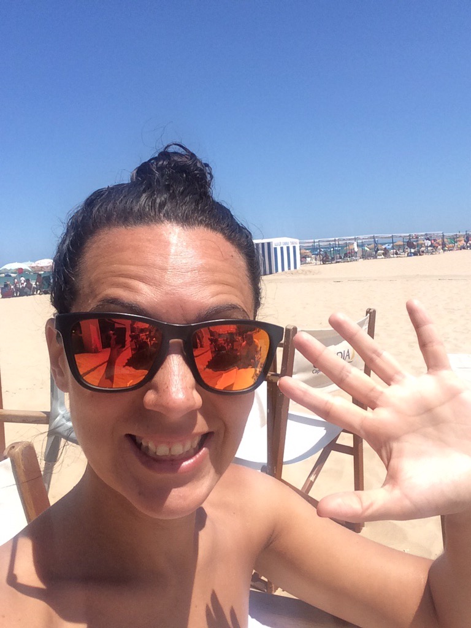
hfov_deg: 45.4
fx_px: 562
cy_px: 314
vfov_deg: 58.4
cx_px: 236
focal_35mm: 31
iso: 50
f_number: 2.4
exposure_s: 1/1686
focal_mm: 2.15
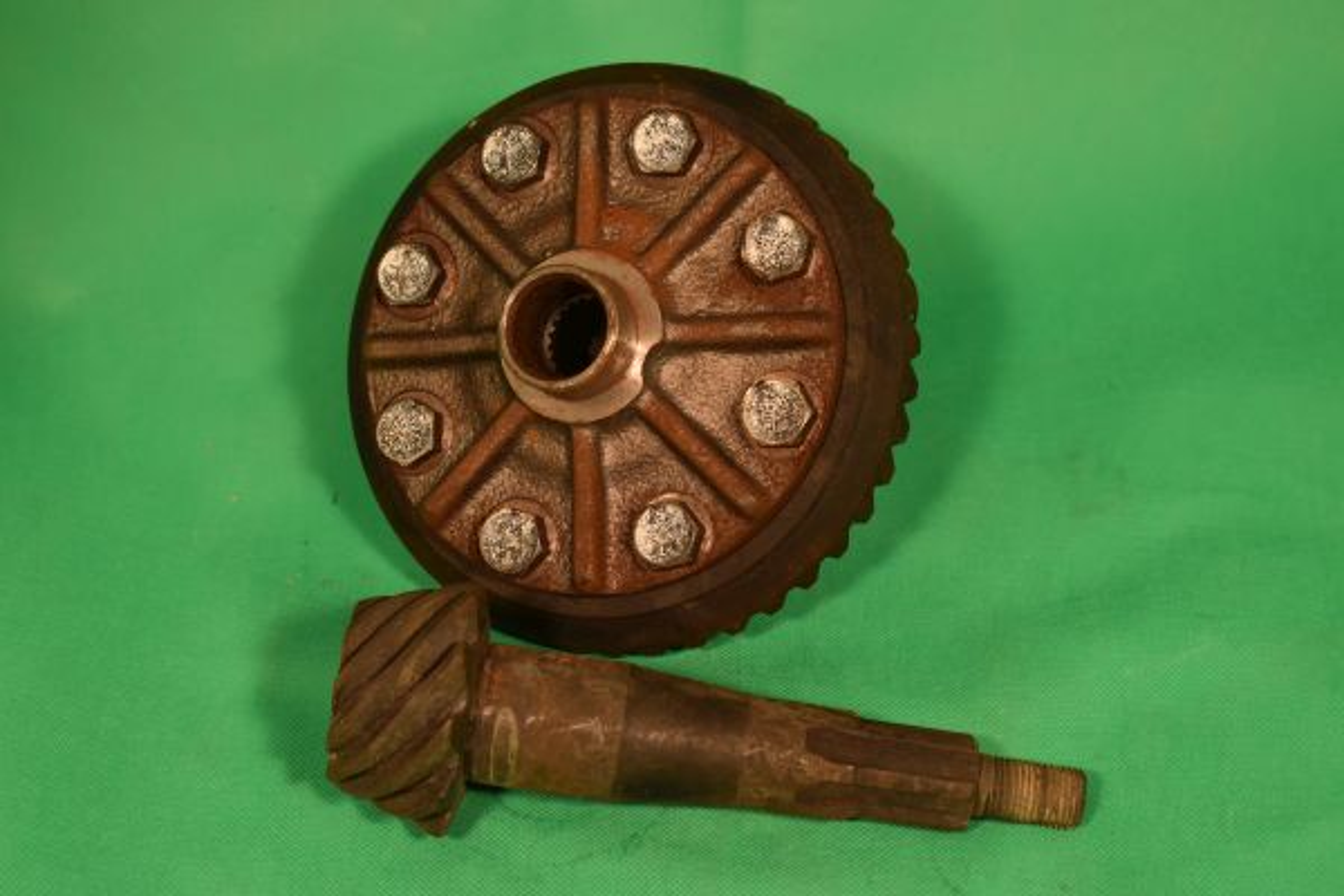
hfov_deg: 29.9
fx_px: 2520
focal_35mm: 68
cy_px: 448
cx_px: 672
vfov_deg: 20.2
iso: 400
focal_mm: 45
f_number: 6.3
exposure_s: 1/160
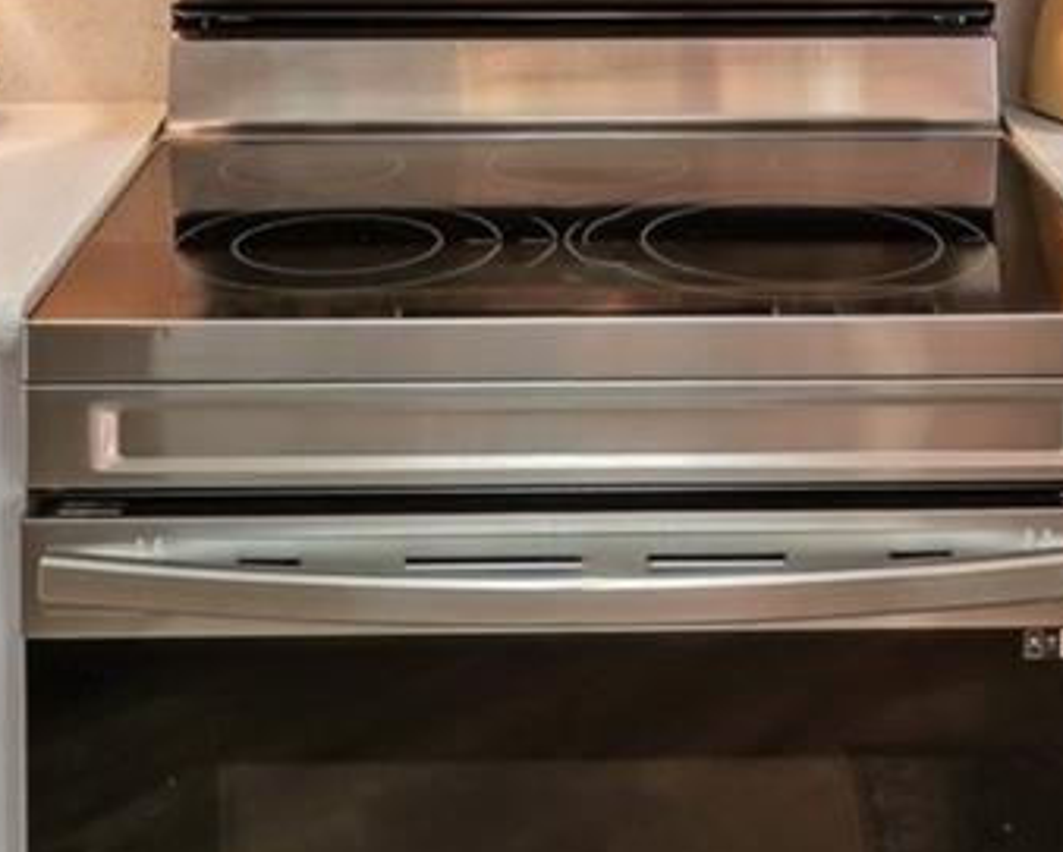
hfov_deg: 26.7
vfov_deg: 19.3
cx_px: 607
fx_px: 2236
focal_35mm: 71
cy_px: -371
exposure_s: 1/8
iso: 400
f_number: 8
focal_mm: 16
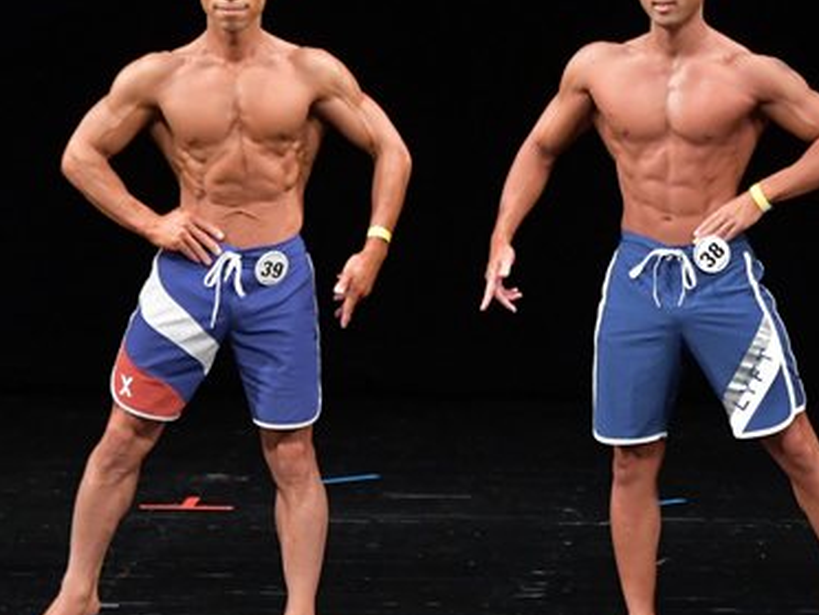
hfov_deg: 4.4
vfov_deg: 3.3
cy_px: 300
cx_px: 673
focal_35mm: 450
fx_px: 10647
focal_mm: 150
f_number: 5.6
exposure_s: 1/400
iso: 3200
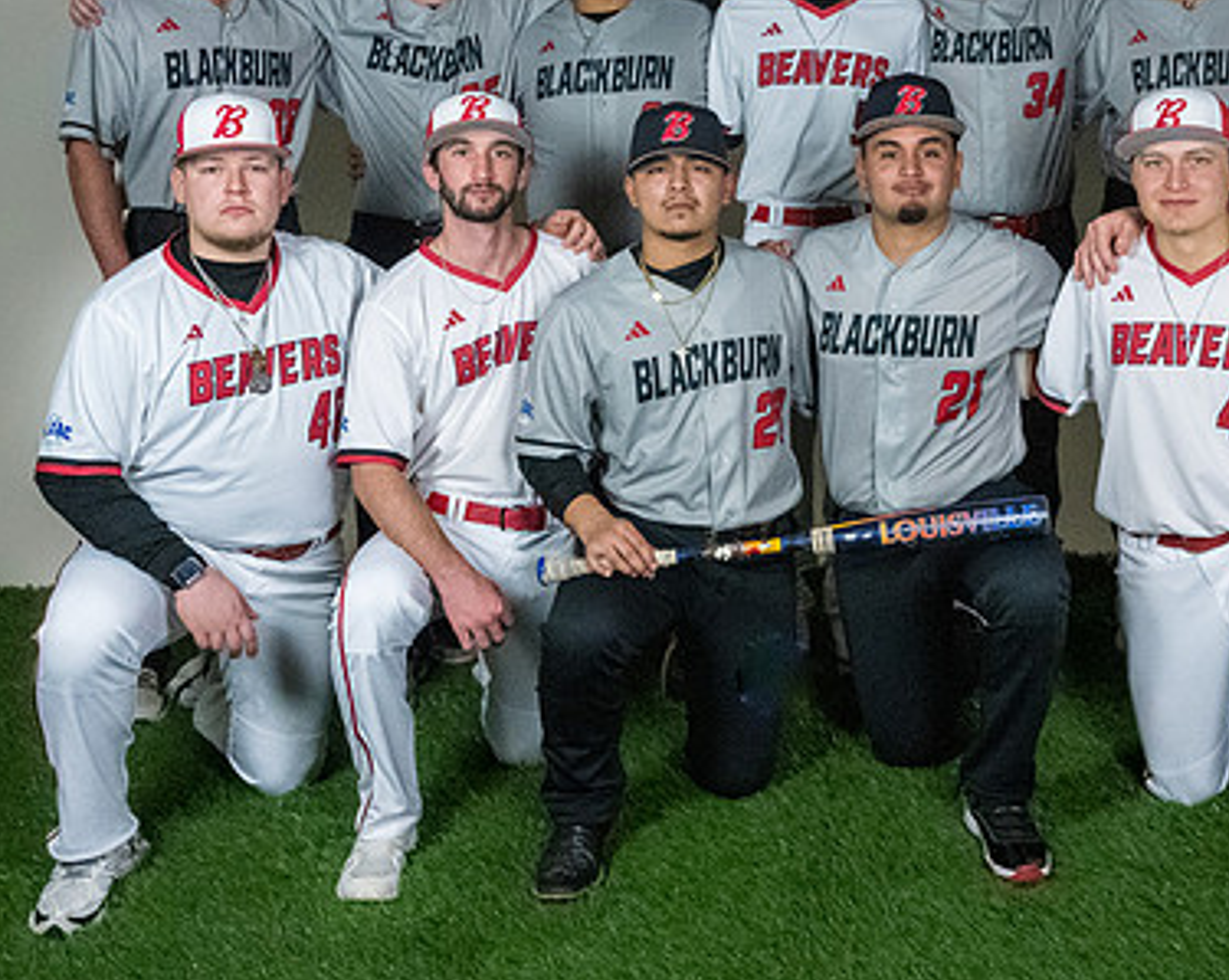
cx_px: 857
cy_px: 312
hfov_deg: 38.9
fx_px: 1707
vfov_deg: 31.7
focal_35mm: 47
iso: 6400
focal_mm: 24
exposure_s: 1/160
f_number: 6.3
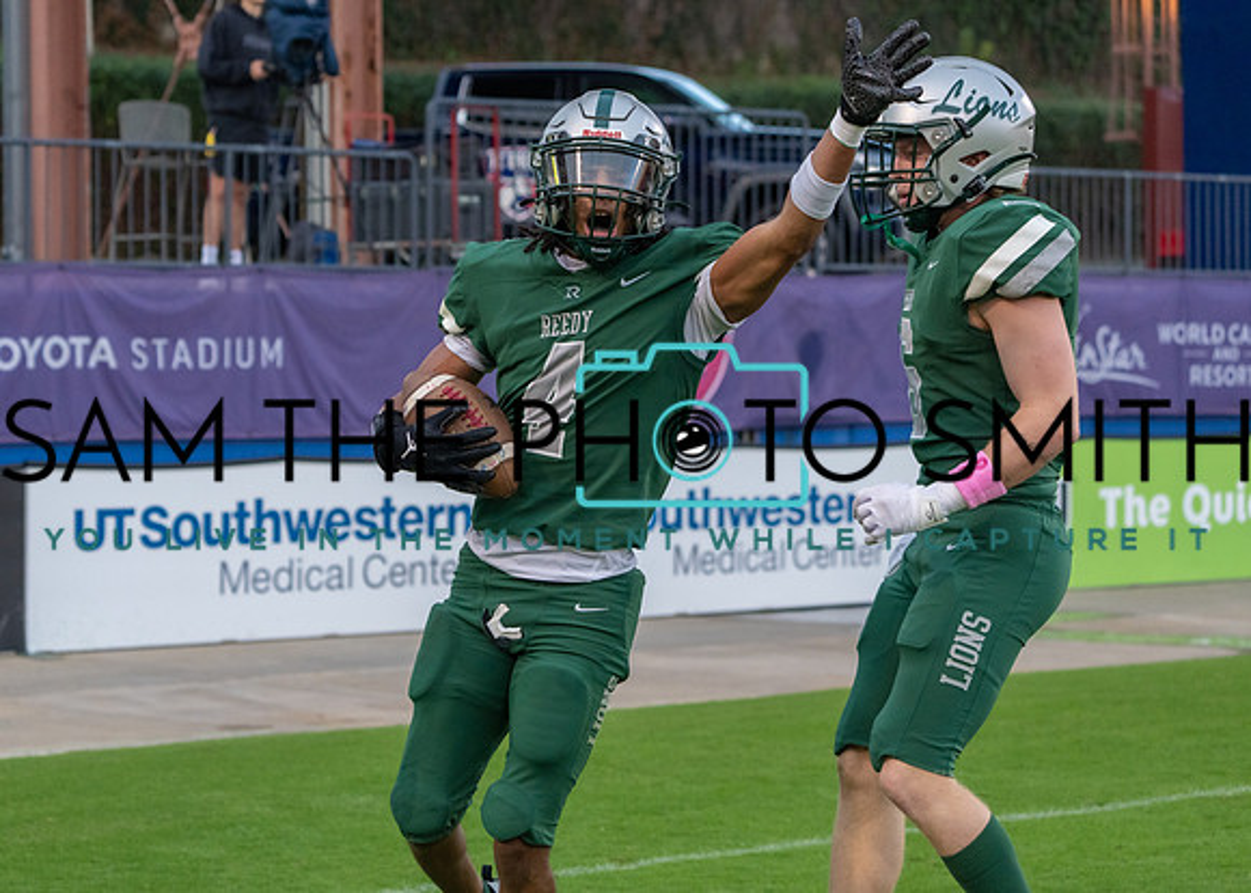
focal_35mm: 110
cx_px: 546
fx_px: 3914
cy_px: 426
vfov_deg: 13.0
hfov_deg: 18.2
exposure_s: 1/1250
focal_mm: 100
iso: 2500
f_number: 5.6
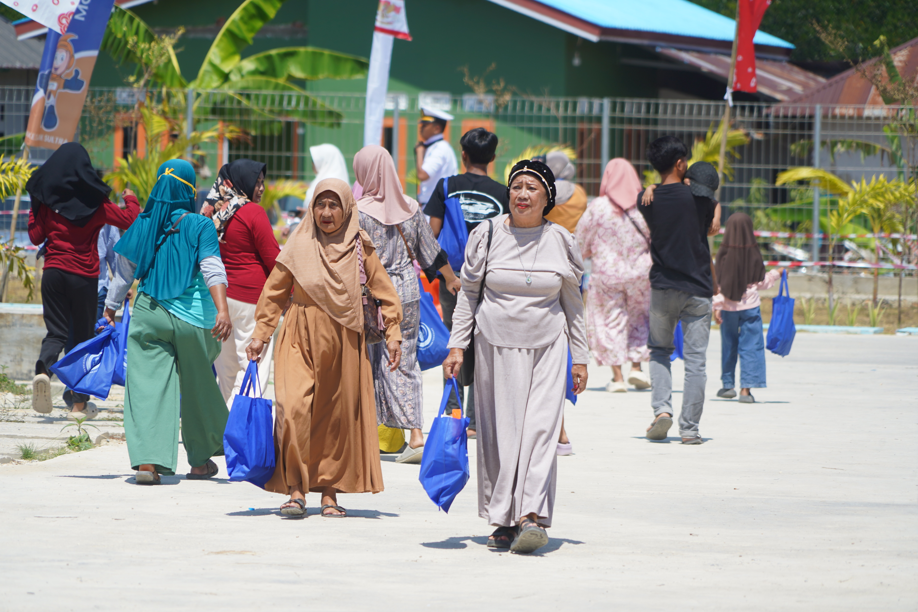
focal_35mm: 240
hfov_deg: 8.6
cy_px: 306
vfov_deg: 5.7
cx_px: 459
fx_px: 6120
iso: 100
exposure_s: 1/400
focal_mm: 240
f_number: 6.3
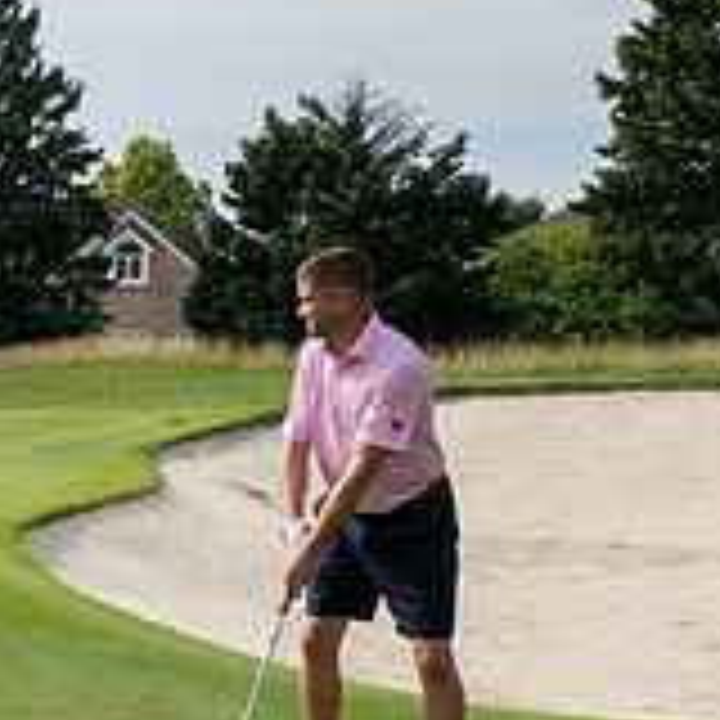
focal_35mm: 74
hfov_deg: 21.0
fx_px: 1741
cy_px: 520
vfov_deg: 23.2
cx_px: -248
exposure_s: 1/2500
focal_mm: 24
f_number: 6.3
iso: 250
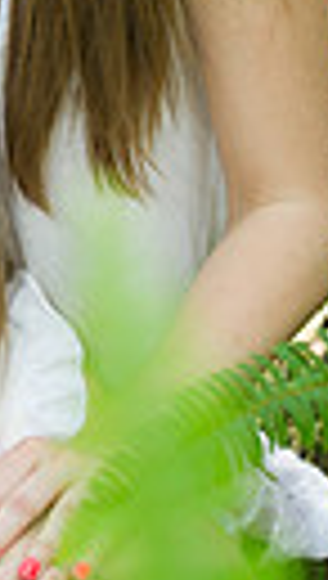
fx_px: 5880
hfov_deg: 3.2
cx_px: -195
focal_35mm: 382
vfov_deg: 5.6
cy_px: 117
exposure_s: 1/200
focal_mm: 105
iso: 200
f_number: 2.8
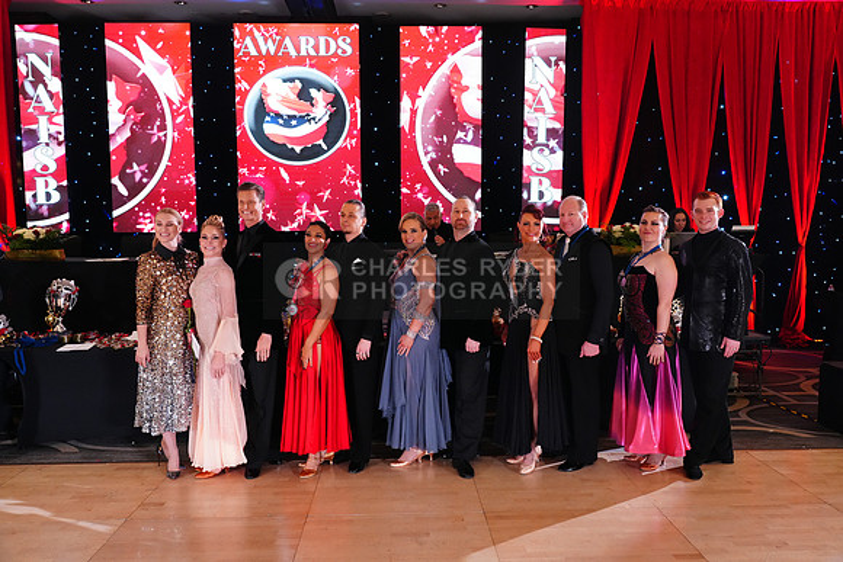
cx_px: 422
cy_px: 281
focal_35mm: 30
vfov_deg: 43.6
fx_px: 703
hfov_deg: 61.9
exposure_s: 1/200
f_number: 4
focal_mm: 30
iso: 4000
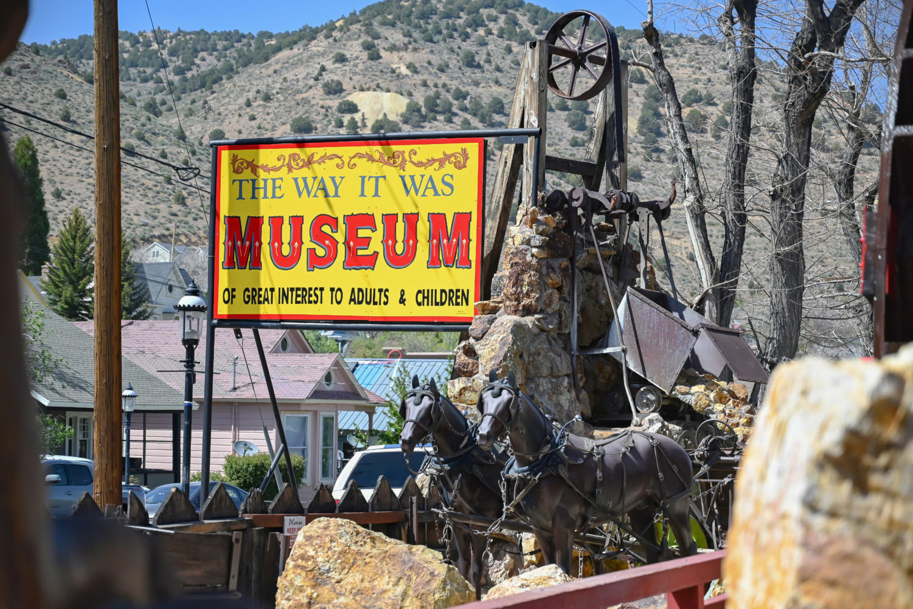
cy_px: 304
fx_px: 1776
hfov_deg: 28.8
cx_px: 456
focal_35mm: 70
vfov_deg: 19.5
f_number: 4
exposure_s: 1/4000
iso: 500
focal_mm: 70
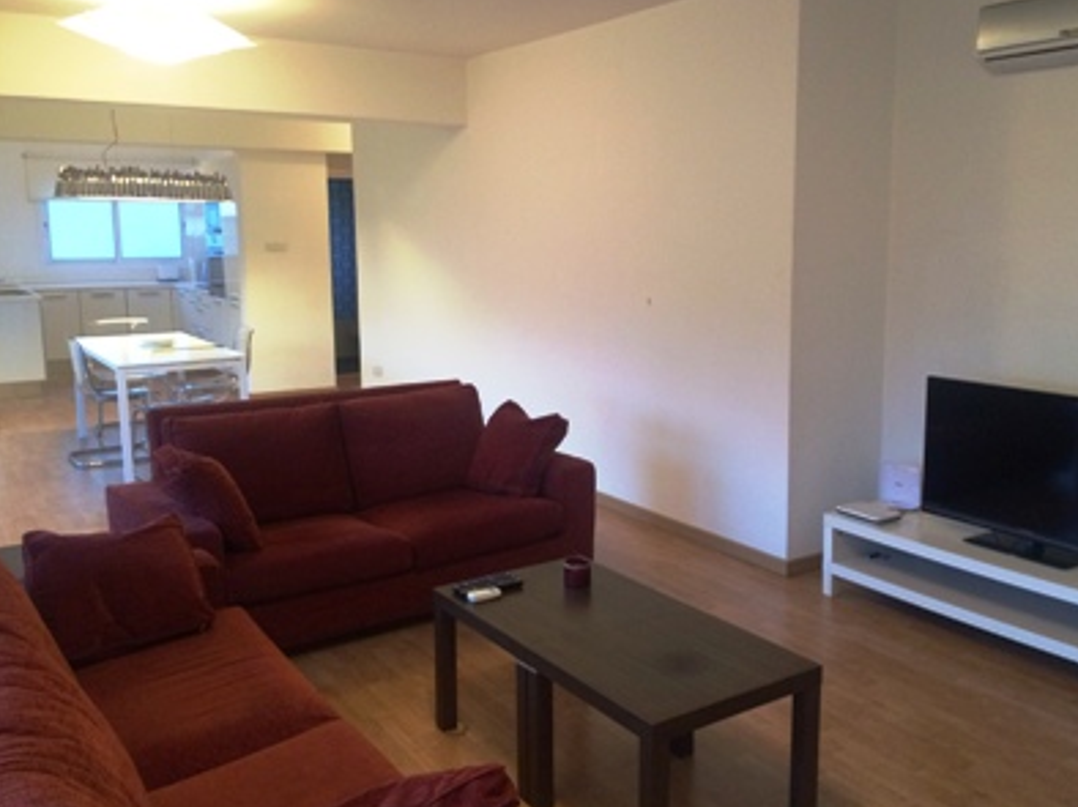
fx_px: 1027
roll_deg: +1.2
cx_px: 607
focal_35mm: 33
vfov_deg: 42.9
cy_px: 372
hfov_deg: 55.2
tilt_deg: -8.9
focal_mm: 4.15
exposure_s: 1/33
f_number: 2.2
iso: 250
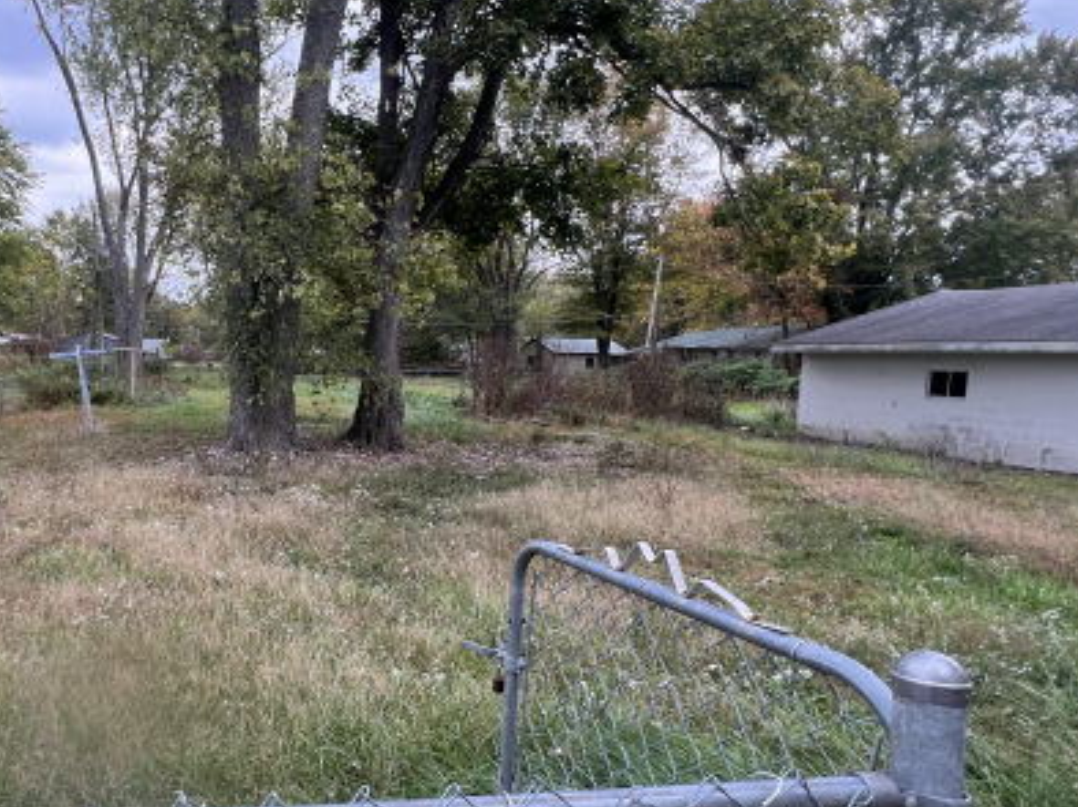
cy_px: 424
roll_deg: -1.5
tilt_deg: -6.3
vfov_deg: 61.0
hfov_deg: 71.6
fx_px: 685
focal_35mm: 22
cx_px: 280
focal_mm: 1.57
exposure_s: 1/99
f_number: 1.8
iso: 64
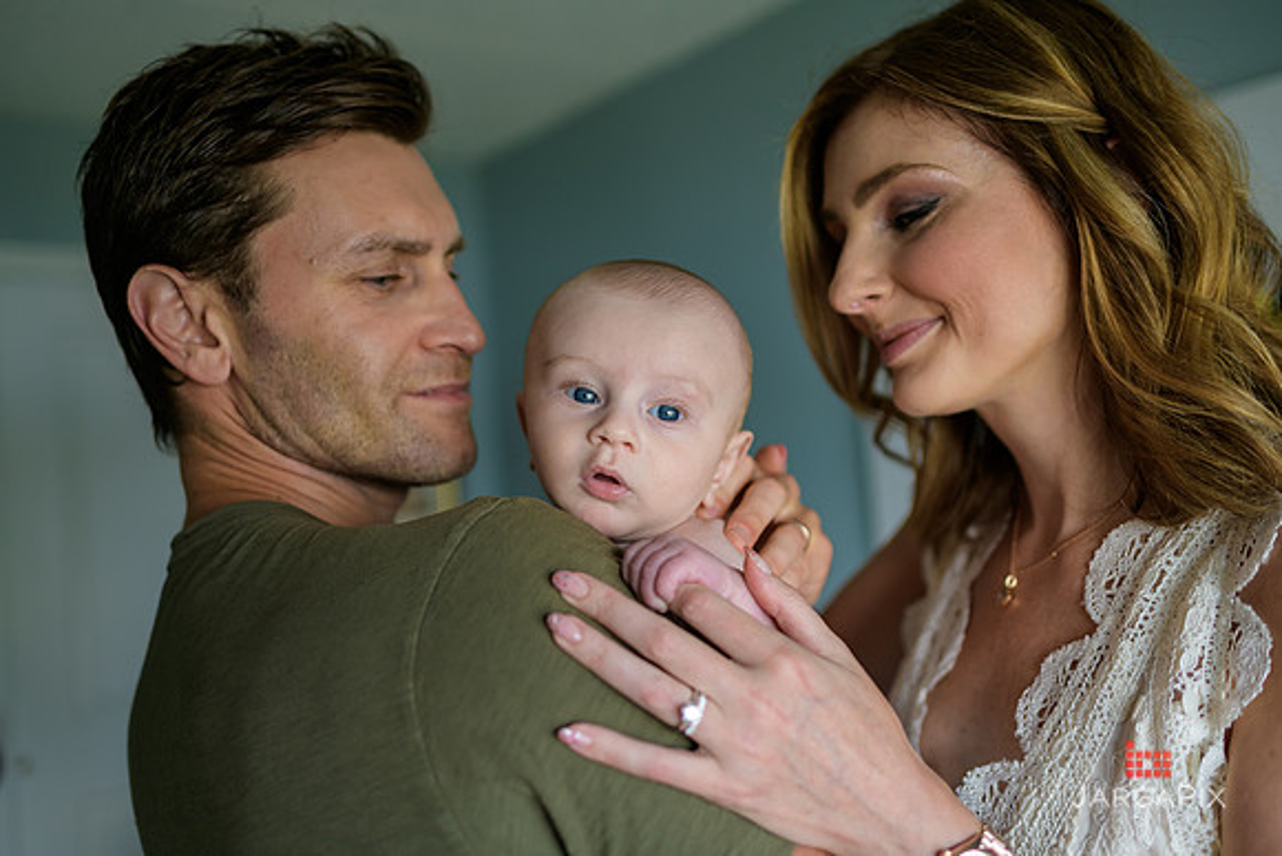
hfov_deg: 54.4
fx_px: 1247
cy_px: 428
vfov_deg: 37.9
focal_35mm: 35
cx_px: 641
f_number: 2
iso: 200
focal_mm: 35
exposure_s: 1/160
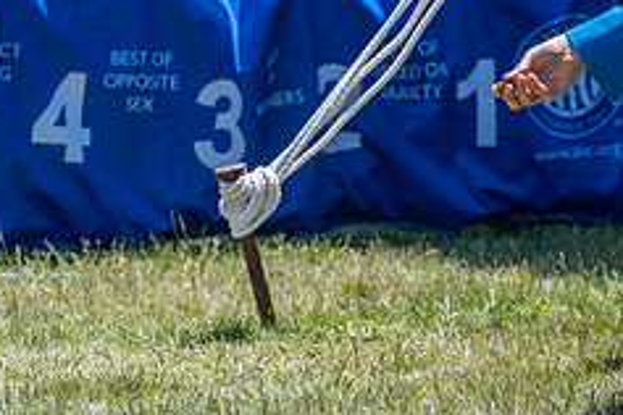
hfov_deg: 5.3
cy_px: 25
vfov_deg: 3.6
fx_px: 6679
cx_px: 683
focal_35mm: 386
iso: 1250
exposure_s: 1/1600
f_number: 7.1
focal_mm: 158
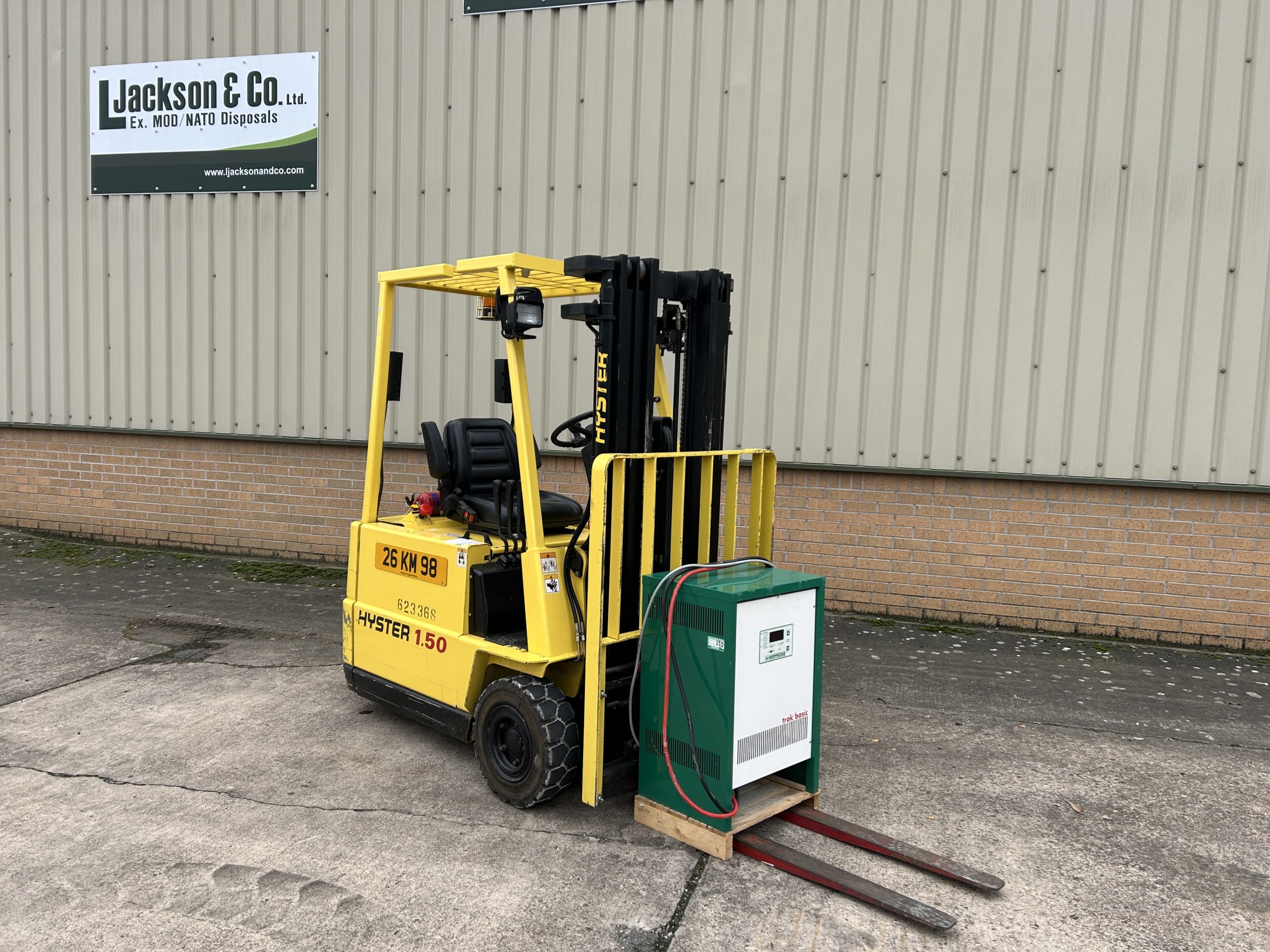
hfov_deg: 67.3
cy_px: 476
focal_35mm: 26
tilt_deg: -2.9
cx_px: 635
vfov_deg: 53.1
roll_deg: -1.2
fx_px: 954
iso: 40
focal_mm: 5.7
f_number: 1.5
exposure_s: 1/121
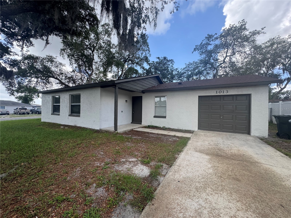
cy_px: 109
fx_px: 118
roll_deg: +0.3
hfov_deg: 102.1
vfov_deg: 85.7
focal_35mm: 14
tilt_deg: -1.7
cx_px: 146
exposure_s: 1/356
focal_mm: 2.22
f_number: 2.2
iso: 40
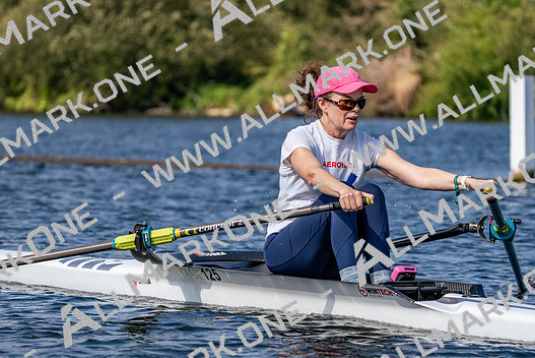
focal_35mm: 230
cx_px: 267
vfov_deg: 6.0
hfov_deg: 8.9
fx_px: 3420
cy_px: 191
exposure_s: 1/1600
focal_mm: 209
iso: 200
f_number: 5.6
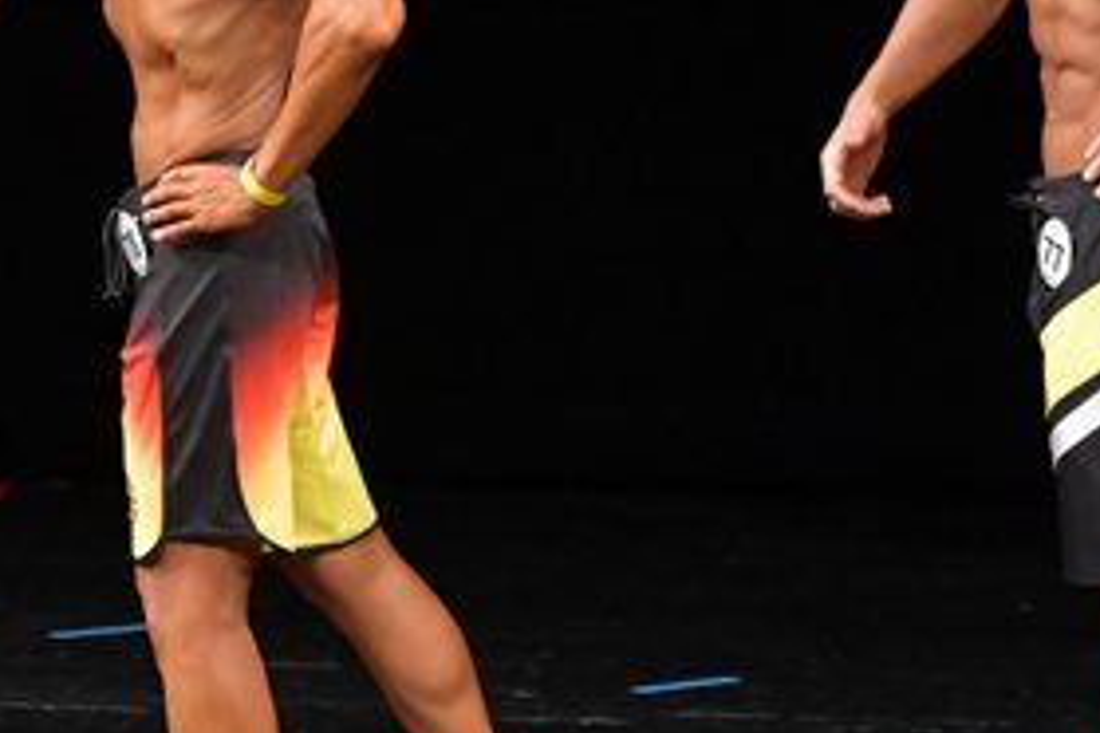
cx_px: 136
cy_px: 225
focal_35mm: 666
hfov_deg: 3.1
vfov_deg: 2.1
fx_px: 20348
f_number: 5.6
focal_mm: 160
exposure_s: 1/400
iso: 3200
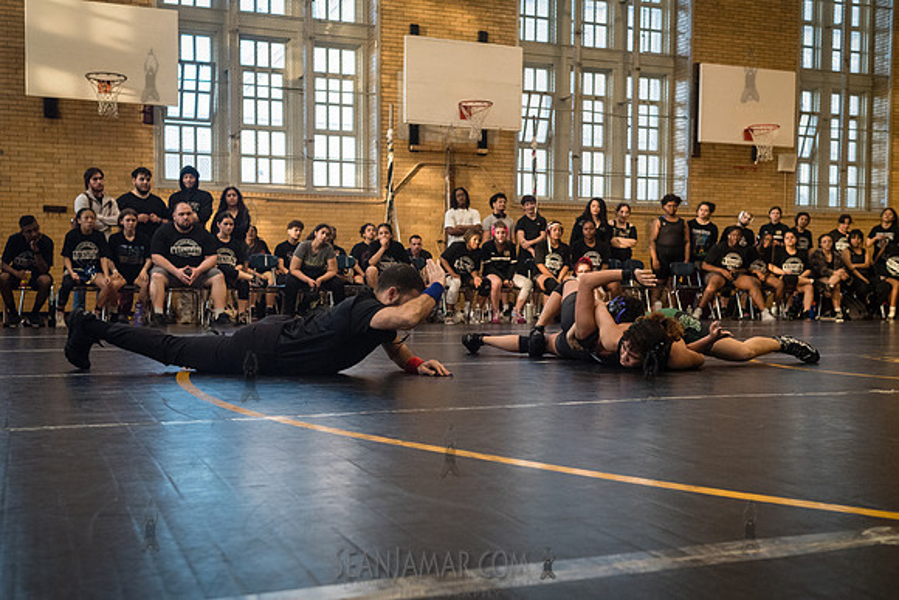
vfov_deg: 32.9
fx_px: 1015
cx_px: 443
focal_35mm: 41
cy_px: 341
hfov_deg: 47.8
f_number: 4
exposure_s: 1/400
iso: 4000
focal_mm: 35
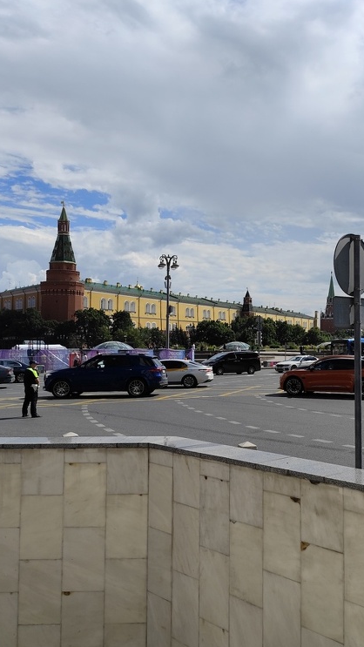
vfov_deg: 58.0
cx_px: 304
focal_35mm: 34
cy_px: 324
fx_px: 583
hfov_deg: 33.4
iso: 50
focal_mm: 6.19
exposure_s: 1/2529
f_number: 1.65
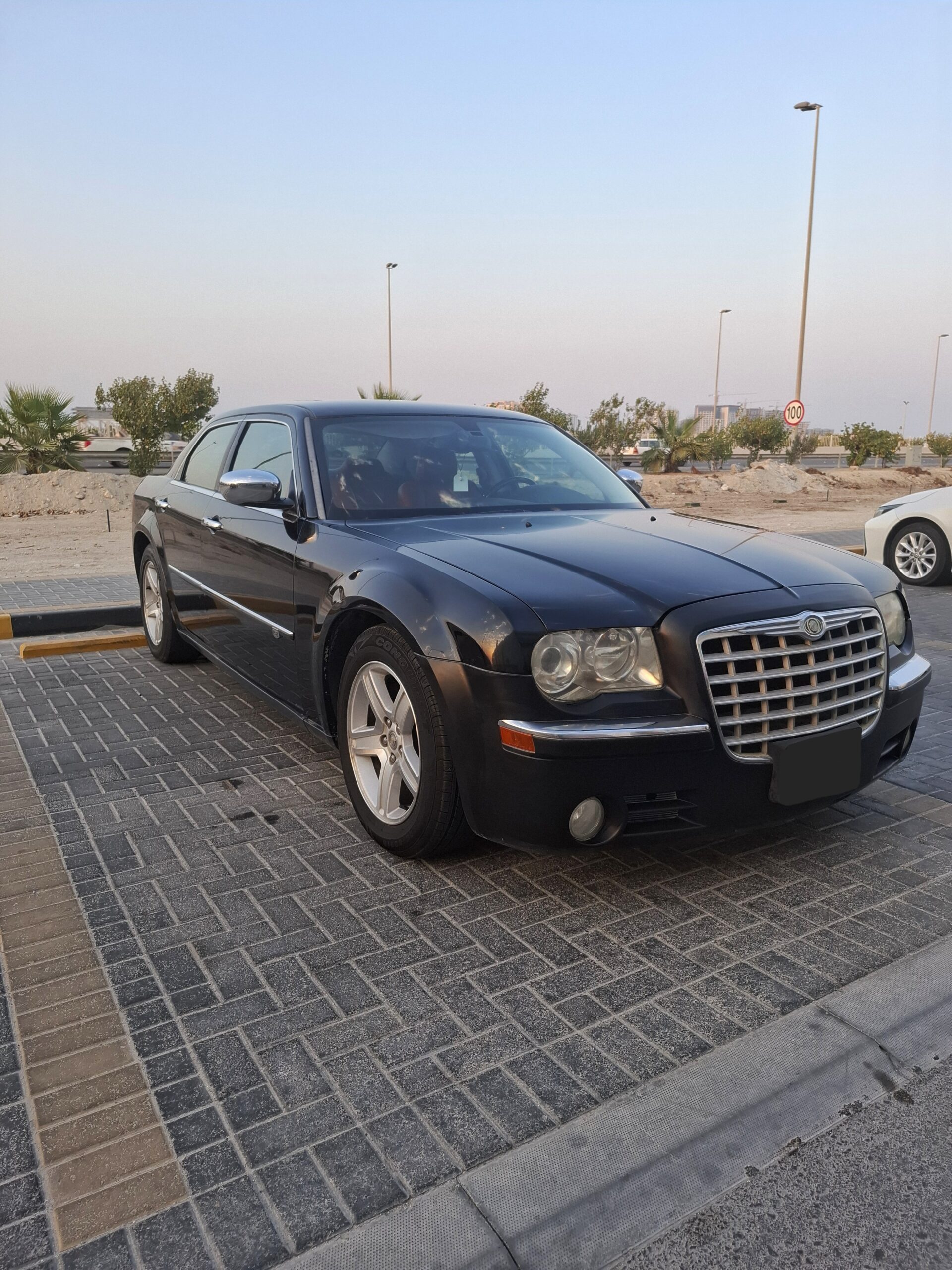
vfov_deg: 73.9
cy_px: 635
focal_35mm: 23
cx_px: 476
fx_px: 843
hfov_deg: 58.9
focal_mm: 5.54
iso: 50
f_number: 1.8
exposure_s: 1/182
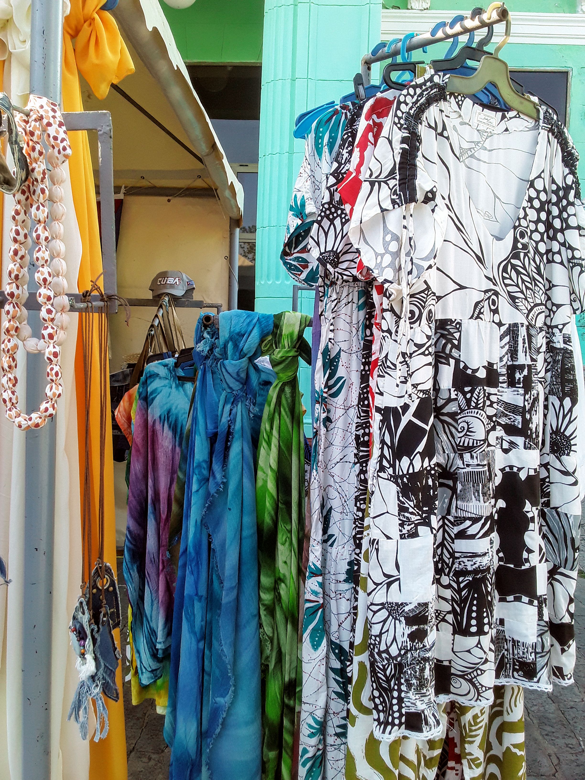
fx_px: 699
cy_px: 390
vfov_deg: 58.4
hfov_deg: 45.4
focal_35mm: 31
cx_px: 292
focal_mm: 3.3
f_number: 2.2
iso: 40
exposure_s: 1/193
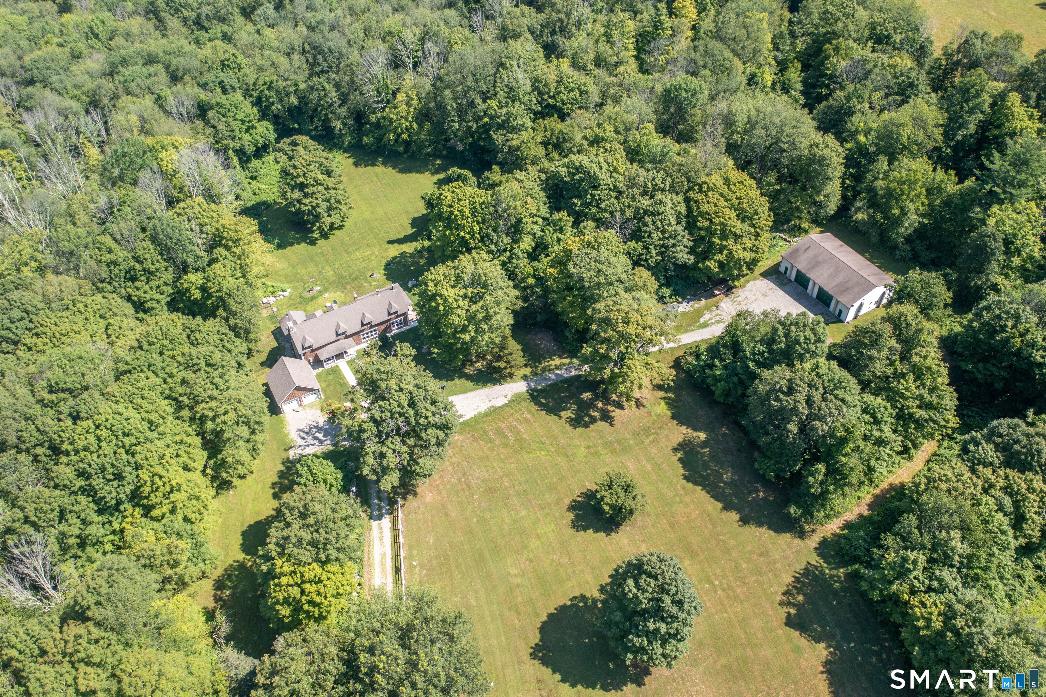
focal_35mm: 28
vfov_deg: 46.4
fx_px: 813
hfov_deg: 65.5
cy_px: 348
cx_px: 523
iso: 100
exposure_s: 1/80
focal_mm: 10.26
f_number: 2.8
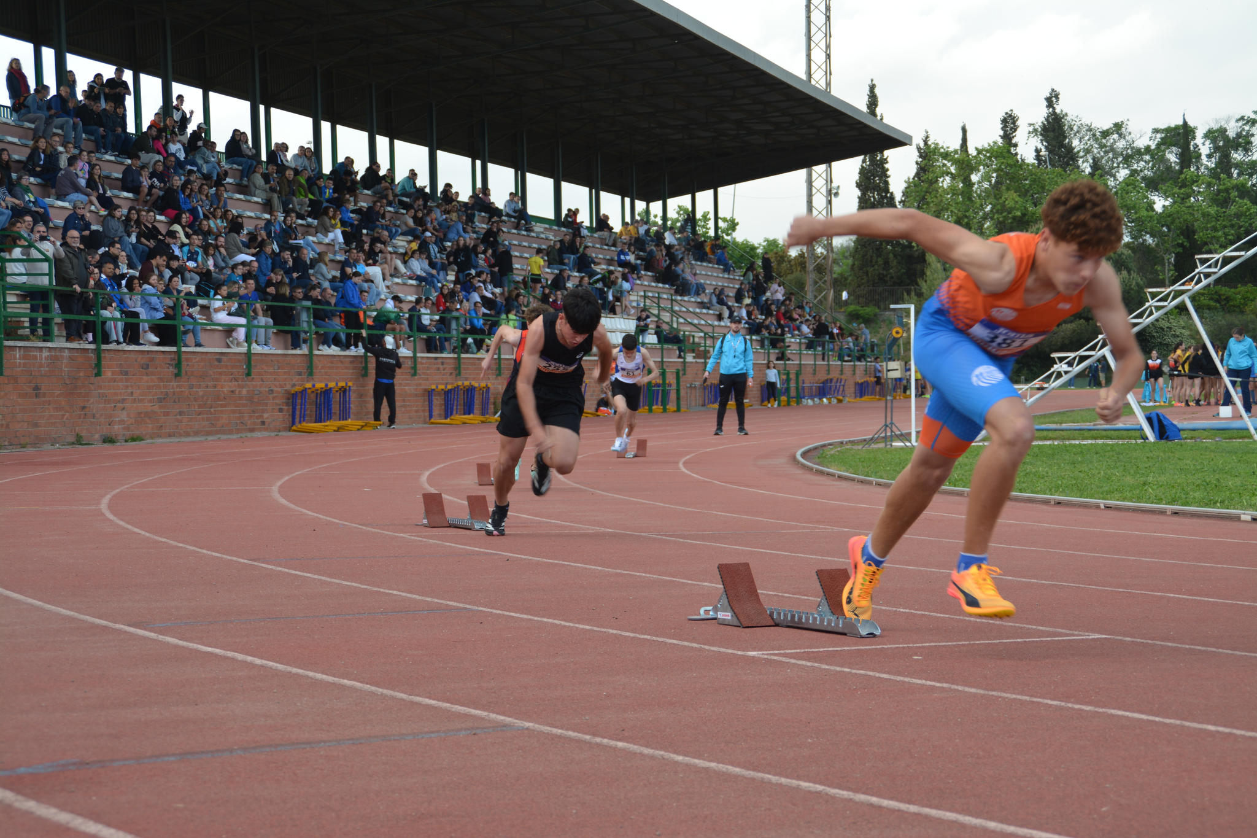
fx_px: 2618
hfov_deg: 27.0
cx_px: 628
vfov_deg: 18.2
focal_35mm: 75
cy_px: 419
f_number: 6.3
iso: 200
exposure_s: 1/160
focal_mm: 50
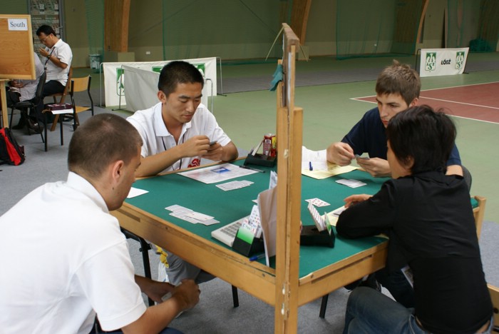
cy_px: 167
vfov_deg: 34.3
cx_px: 250
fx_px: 541
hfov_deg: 49.5
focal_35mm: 39
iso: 200
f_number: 5.6
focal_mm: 26
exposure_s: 1/20
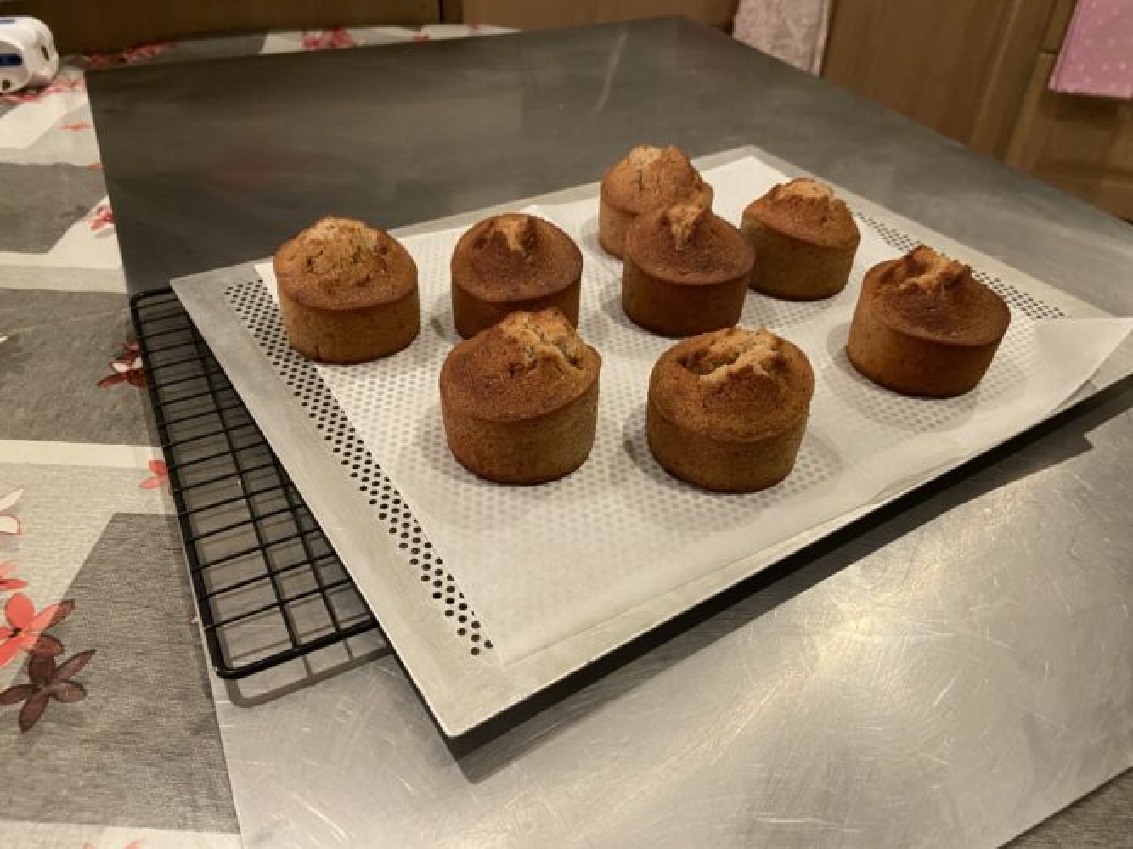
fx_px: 851
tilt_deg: -39.5
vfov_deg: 53.0
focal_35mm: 26
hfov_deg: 67.3
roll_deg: -2.7
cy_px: 424
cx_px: 566
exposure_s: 1/33
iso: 400
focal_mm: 4.25
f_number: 1.8
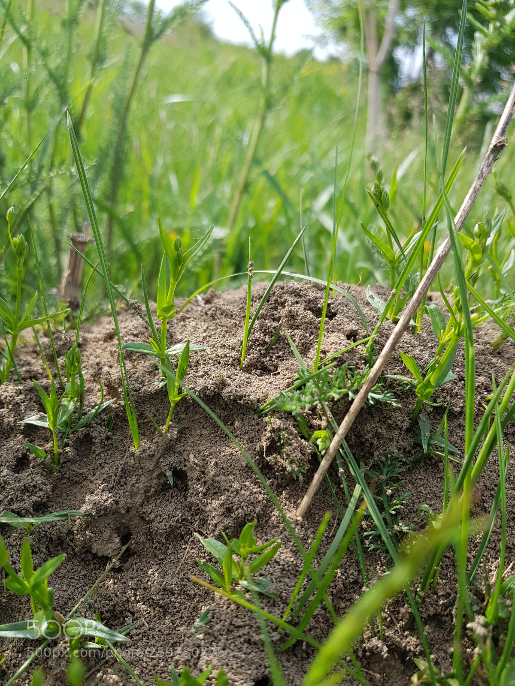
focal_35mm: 26
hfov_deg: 53.1
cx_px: 258
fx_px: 516
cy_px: 343
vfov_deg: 67.3
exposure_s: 1/834
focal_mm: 4.2
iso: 40
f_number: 1.7
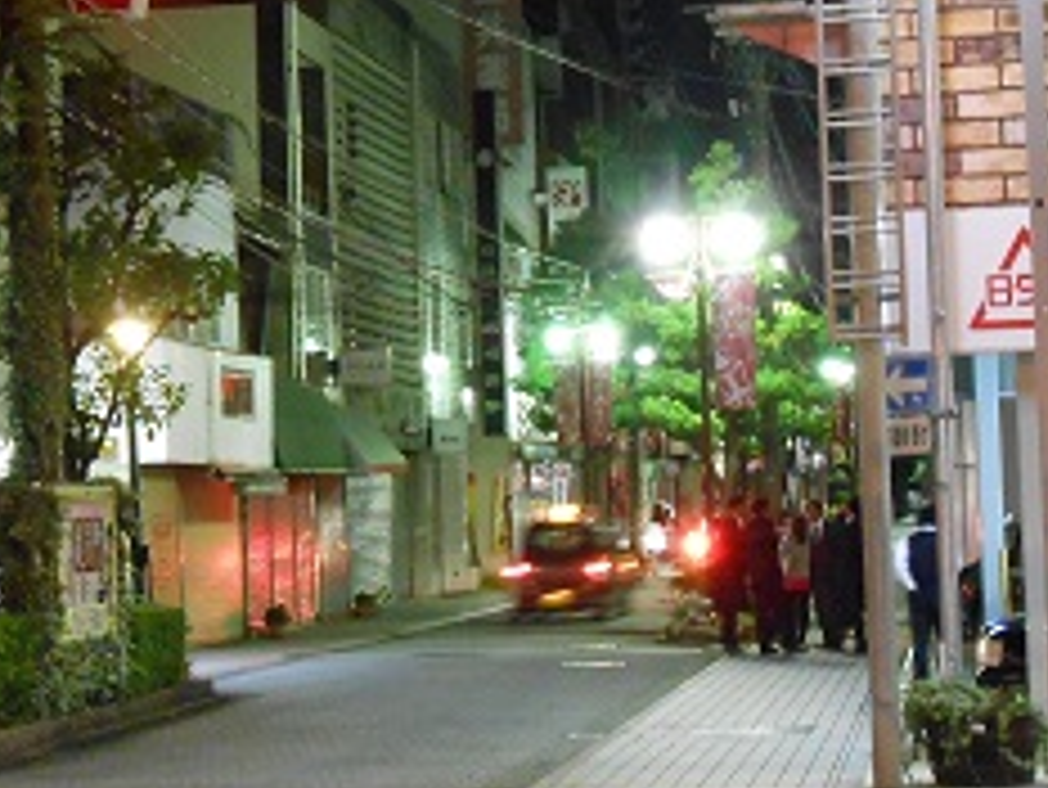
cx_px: 162
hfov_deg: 16.1
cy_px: 374
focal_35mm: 121
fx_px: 3665
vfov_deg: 12.3
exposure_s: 1/3
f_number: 5.6
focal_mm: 11.3
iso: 800
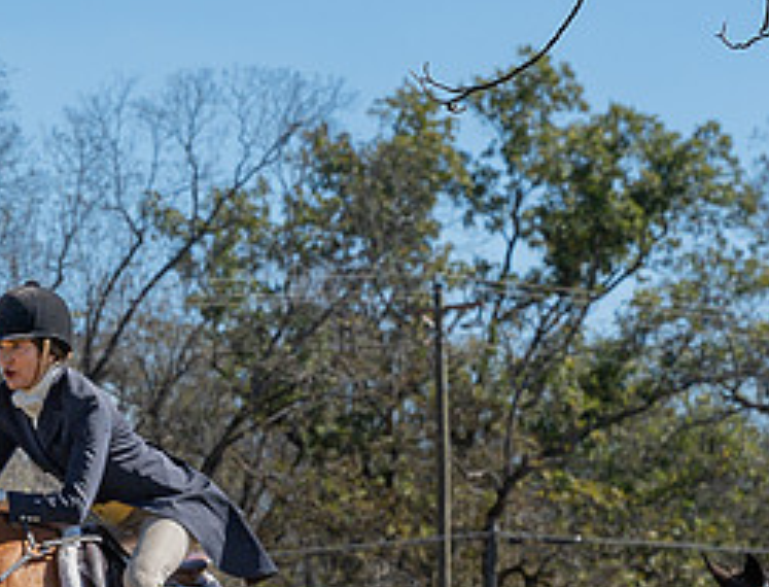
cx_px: -146
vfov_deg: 6.5
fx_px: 5186
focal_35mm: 232
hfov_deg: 8.4
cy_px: 551
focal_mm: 70
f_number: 5.6
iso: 200
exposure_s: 1/800
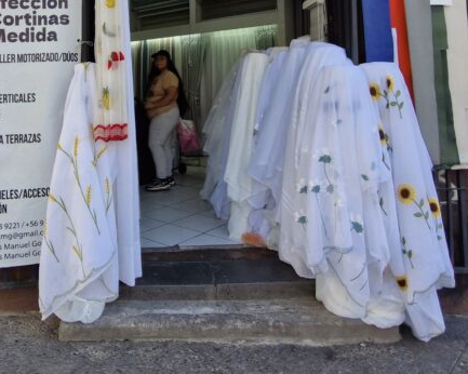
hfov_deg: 58.1
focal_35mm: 30
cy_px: 54
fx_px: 415
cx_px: 178
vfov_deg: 45.0
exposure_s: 1/332
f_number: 2.2
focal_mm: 1.74
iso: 50
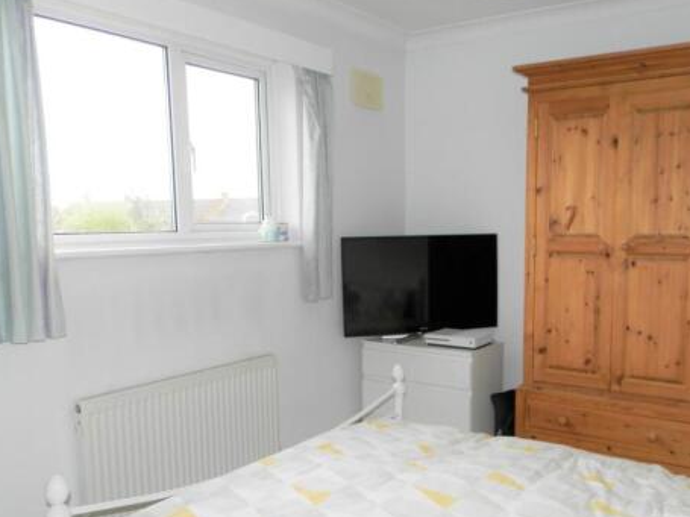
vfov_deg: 43.9
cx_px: 409
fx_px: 638
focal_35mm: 32
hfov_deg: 56.5
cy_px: 312
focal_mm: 4.5
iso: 80
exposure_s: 1/50
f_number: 3.1
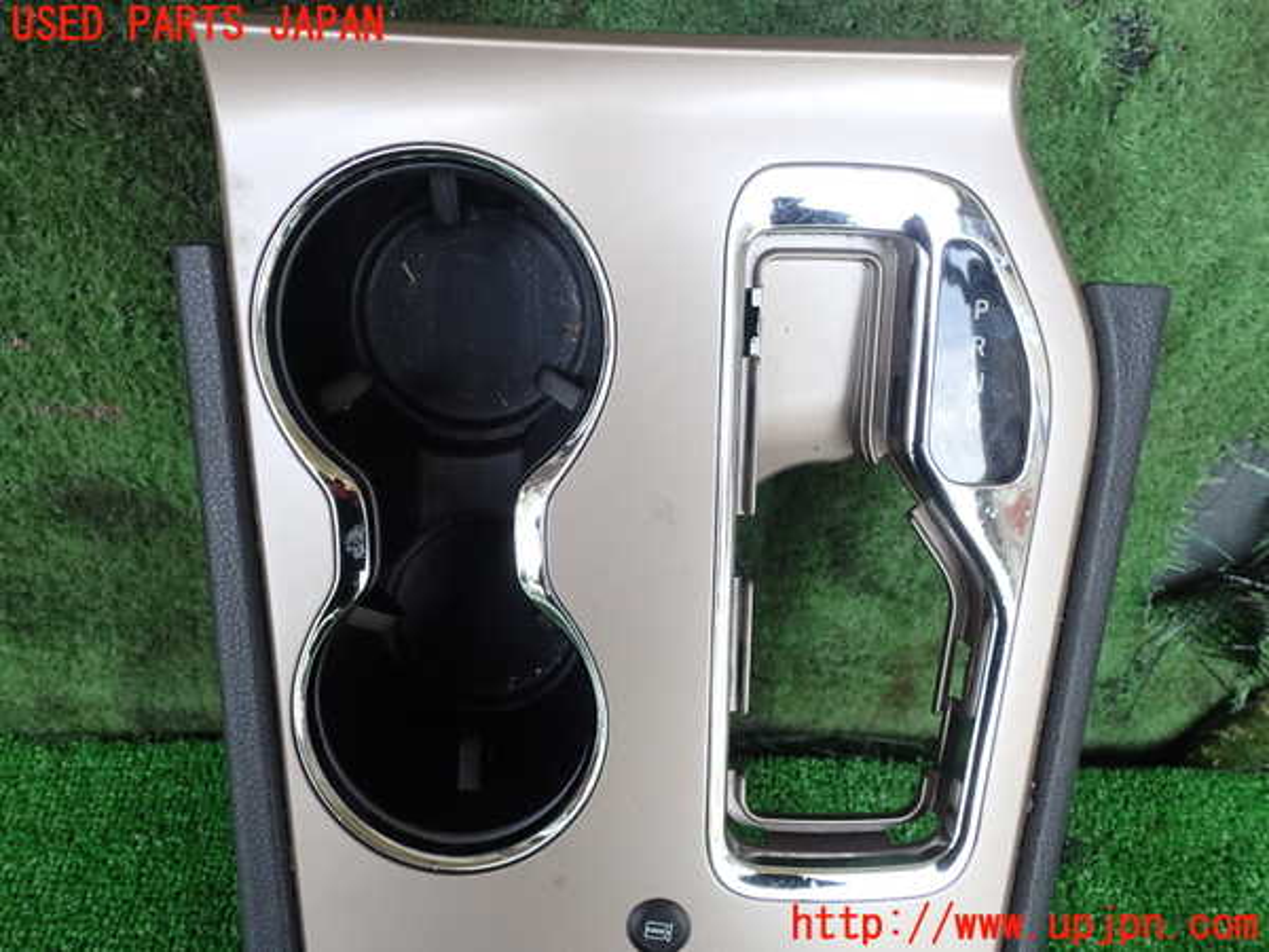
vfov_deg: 46.8
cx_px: 634
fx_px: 1100
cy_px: 476
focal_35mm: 30
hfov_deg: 60.0
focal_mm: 5.4
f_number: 3.2
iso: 125
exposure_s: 1/60
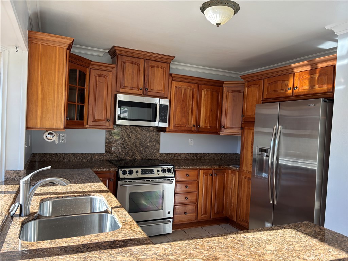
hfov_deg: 67.3
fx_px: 261
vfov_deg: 53.1
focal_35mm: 26
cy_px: 130
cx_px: 174
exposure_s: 1/122
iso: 40
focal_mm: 5.96
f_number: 1.6
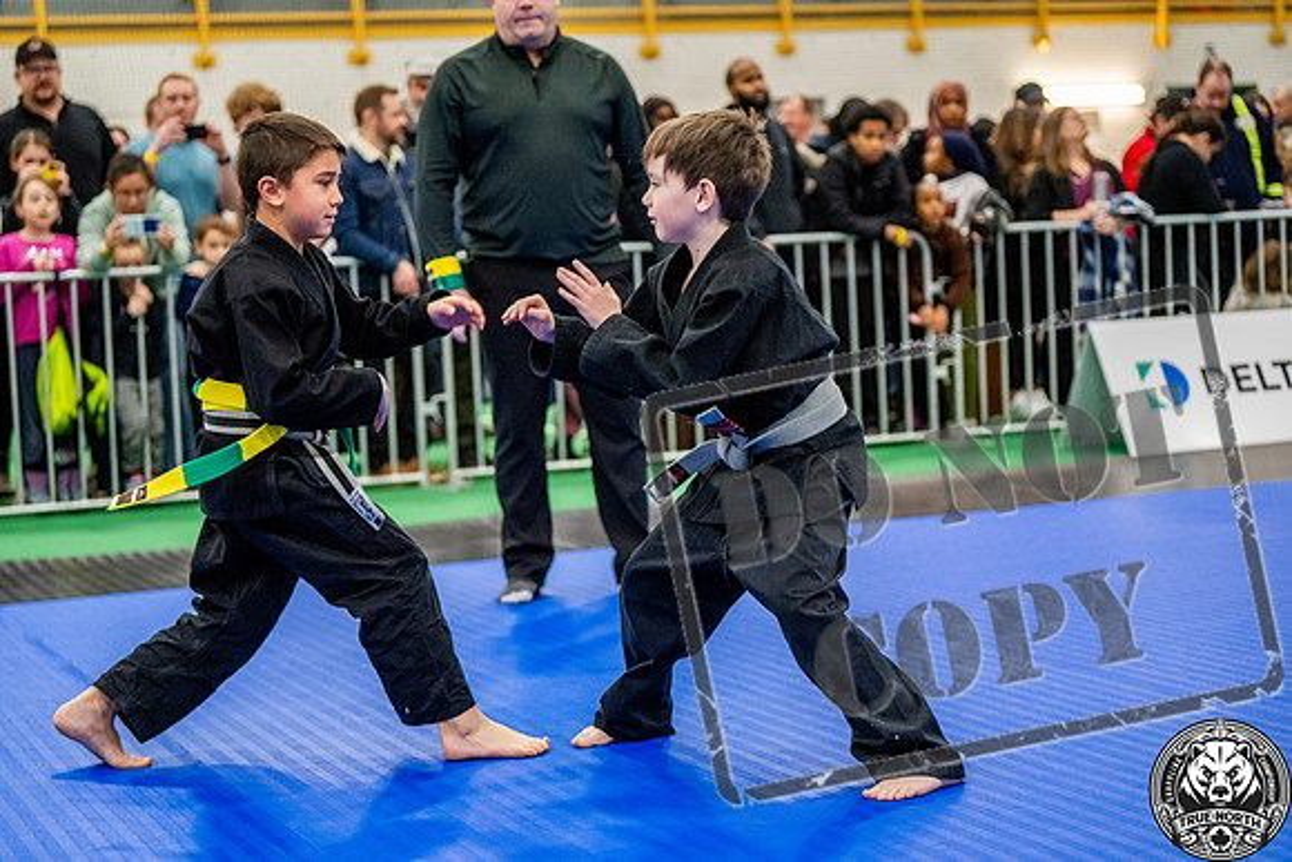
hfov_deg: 28.8
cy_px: 431
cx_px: 646
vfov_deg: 19.5
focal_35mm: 70
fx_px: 2513
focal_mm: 70
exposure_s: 1/500
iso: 5000
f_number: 2.8
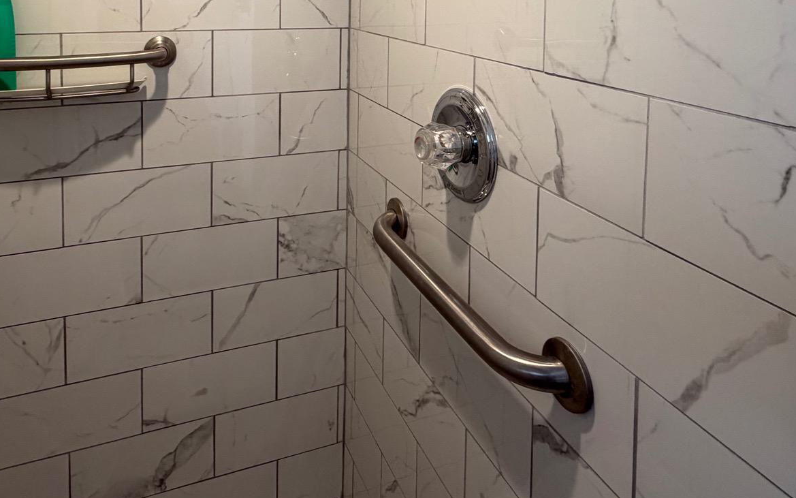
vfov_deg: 41.7
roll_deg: -0.5
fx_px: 564
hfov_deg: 69.9
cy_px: 5
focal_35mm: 26
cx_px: 331
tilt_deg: -3.4
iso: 200
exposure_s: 1/120
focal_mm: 2.22
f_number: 2.2
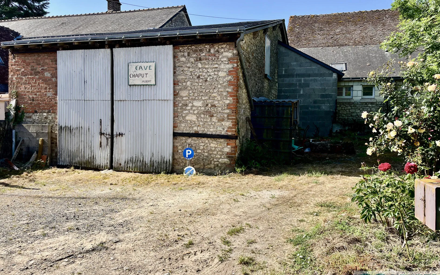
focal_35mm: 28
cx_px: 221
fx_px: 336
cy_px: 129
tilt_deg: -1.3
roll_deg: -0.9
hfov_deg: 66.5
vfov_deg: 44.5
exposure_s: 1/1832
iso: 50
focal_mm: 5.1
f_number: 1.6
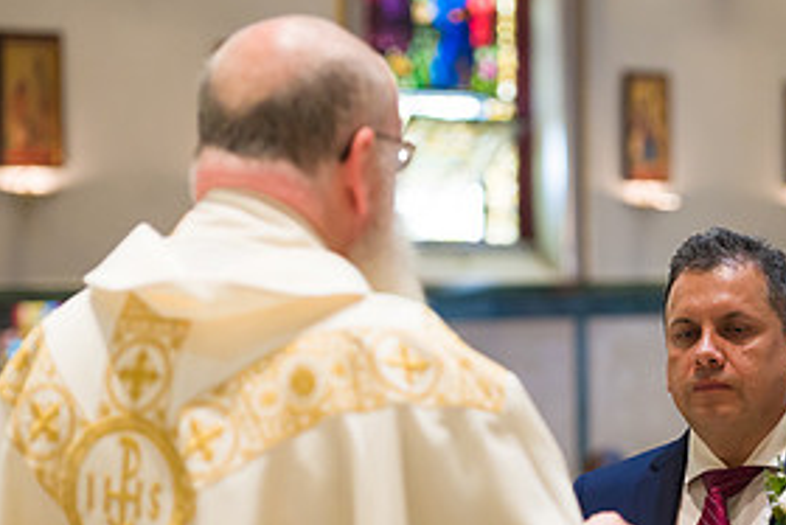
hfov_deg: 9.7
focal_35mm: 211
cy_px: 486
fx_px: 4609
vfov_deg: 6.5
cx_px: 696
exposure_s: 1/160
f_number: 3.2
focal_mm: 102
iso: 1600
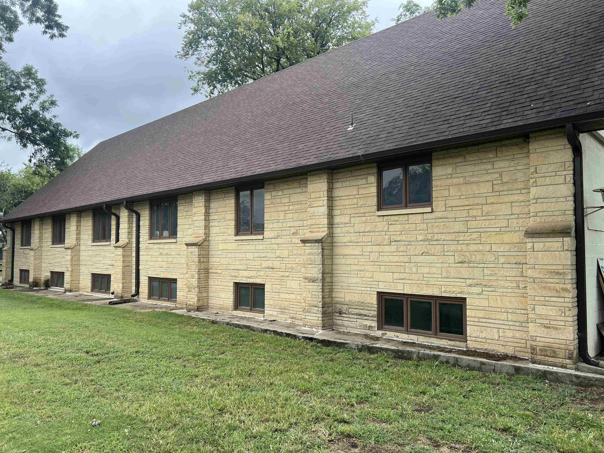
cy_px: 226
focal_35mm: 26
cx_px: 302
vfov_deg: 53.1
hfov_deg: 67.3
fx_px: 454
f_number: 1.5
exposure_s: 1/683
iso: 50
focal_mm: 5.7
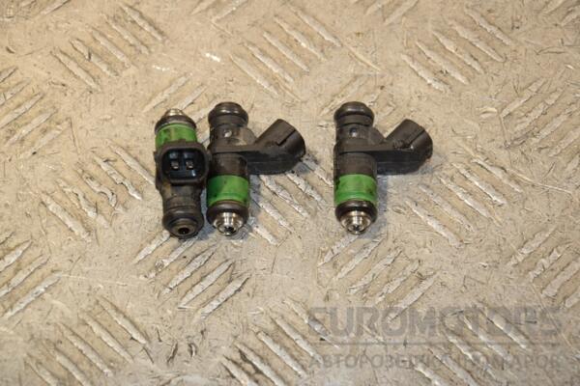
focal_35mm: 135
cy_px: 193
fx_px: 2175
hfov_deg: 15.2
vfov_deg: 10.2
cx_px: 290
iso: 800
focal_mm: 90
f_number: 7.1
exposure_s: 1/200
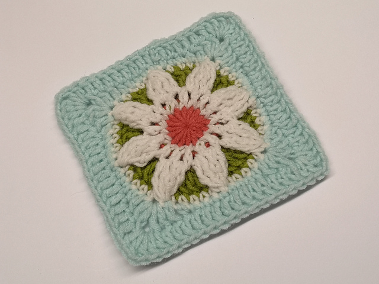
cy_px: 142
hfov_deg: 49.0
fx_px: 416
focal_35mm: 38
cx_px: 190
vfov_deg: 37.7
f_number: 1.8
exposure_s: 1/50
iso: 64
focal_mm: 3.95
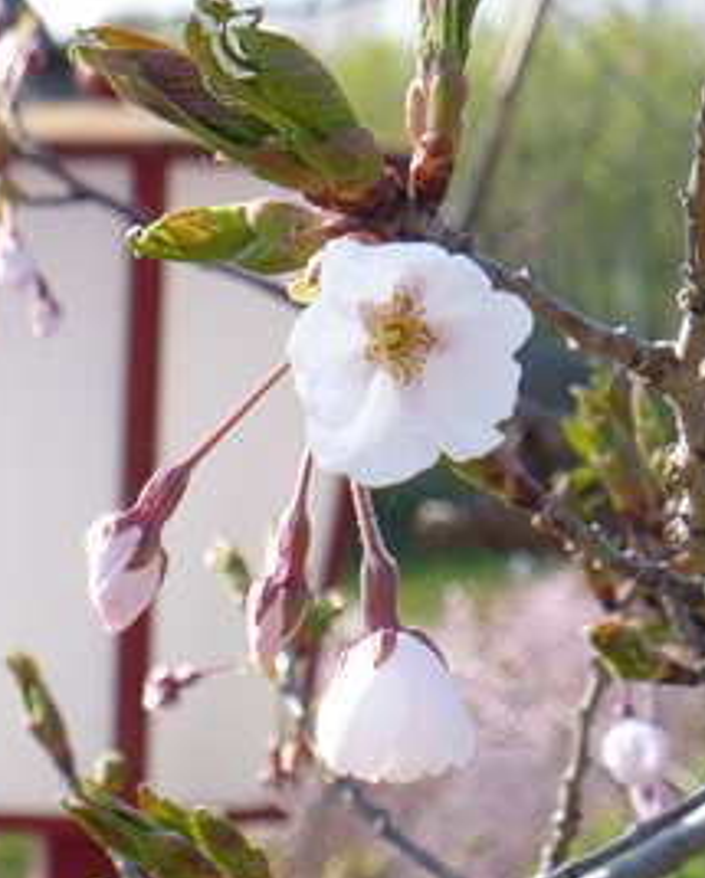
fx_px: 4270
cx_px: 426
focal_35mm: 164
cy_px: 468
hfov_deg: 9.4
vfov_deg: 11.7
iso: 200
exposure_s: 1/250
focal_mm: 15.6
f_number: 5.4
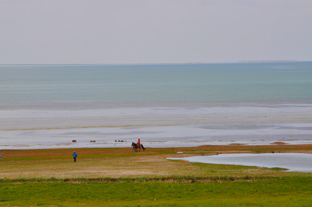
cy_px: 104
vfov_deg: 8.7
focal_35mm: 158
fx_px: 1363
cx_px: 156
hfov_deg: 13.1
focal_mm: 105
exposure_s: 1/250
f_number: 14
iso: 200
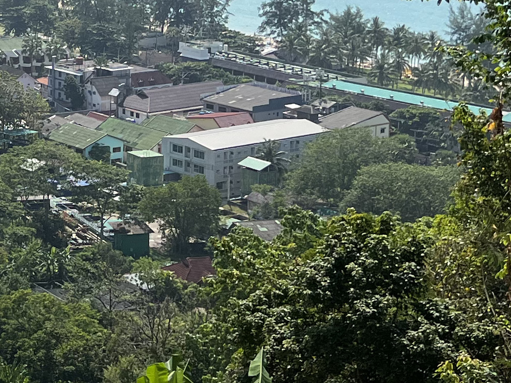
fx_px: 1520
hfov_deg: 17.6
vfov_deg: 14.0
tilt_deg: -6.0
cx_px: -199
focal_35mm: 103
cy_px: -58
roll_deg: +0.0
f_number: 1.5
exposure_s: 1/10309
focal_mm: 5.7
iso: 50
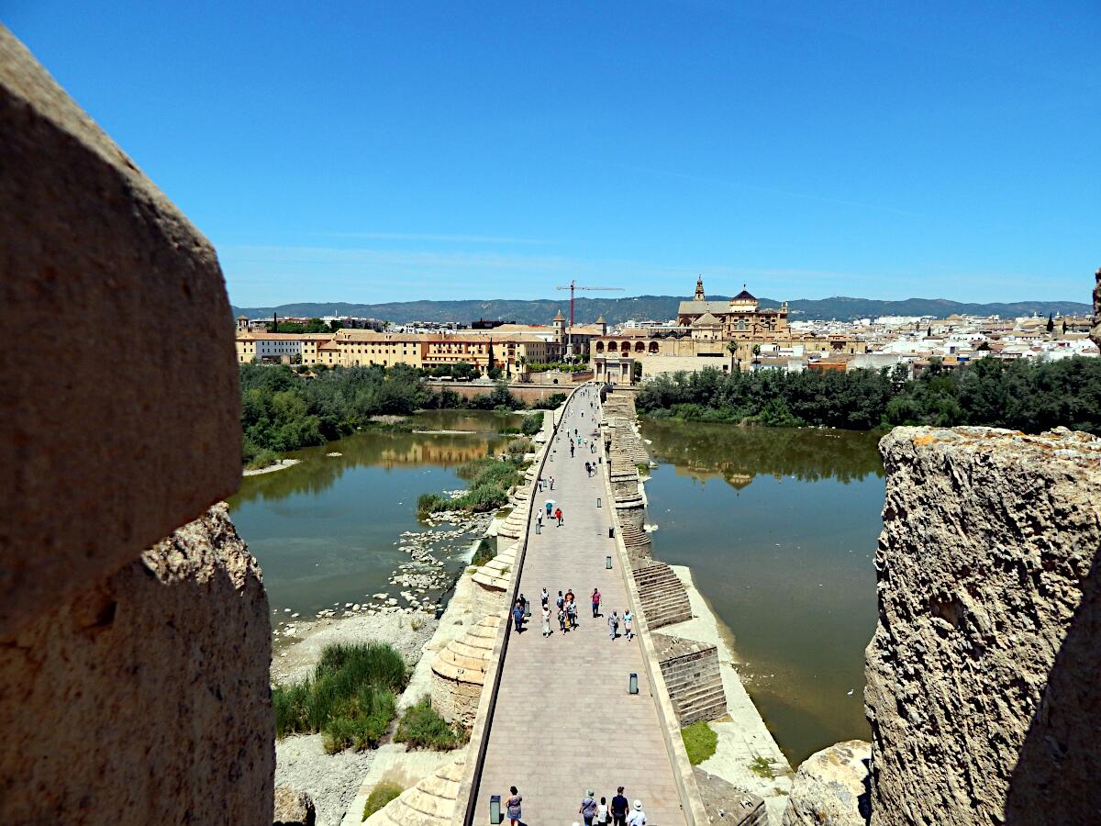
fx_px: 732
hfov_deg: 73.9
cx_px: 550
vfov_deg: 58.9
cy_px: 413
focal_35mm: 23
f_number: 6
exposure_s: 1/640
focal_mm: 4
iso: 125
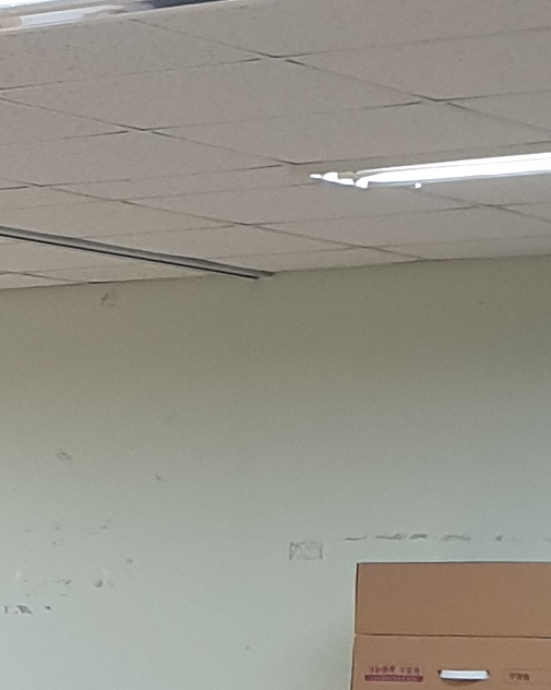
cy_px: 902
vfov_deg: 11.6
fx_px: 3305
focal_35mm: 162
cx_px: -817
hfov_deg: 8.6
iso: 160
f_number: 2.4
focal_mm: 4.3
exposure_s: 1/60
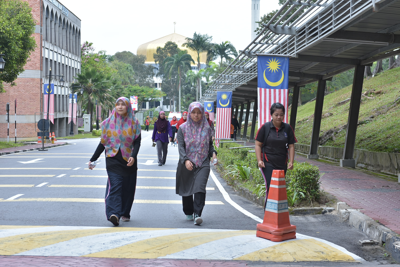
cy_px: 134
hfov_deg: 24.6
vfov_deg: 16.6
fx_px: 917
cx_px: 200
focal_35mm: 82
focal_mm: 55
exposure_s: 1/320
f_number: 4.5
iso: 200
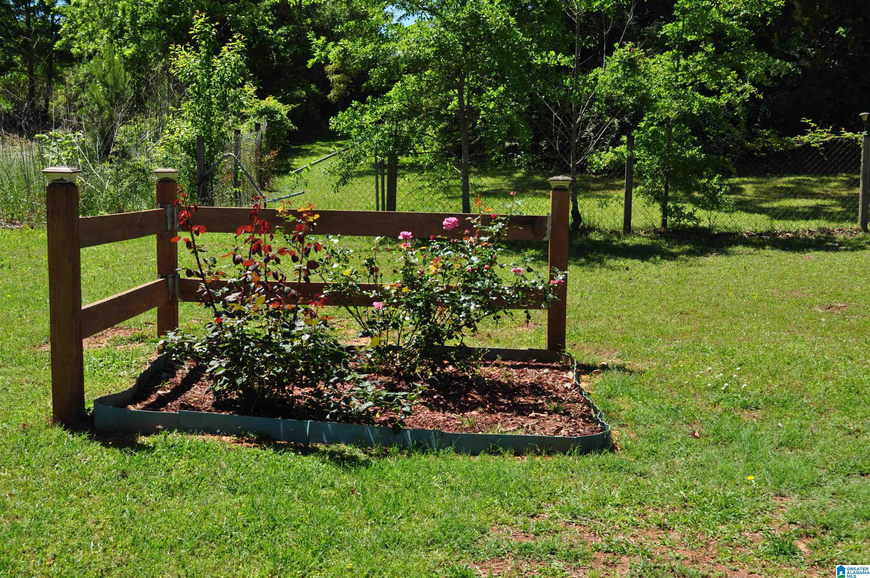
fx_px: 1159
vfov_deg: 28.0
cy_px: 289
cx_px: 435
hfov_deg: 41.2
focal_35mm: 48
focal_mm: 32
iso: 200
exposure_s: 1/320
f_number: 9
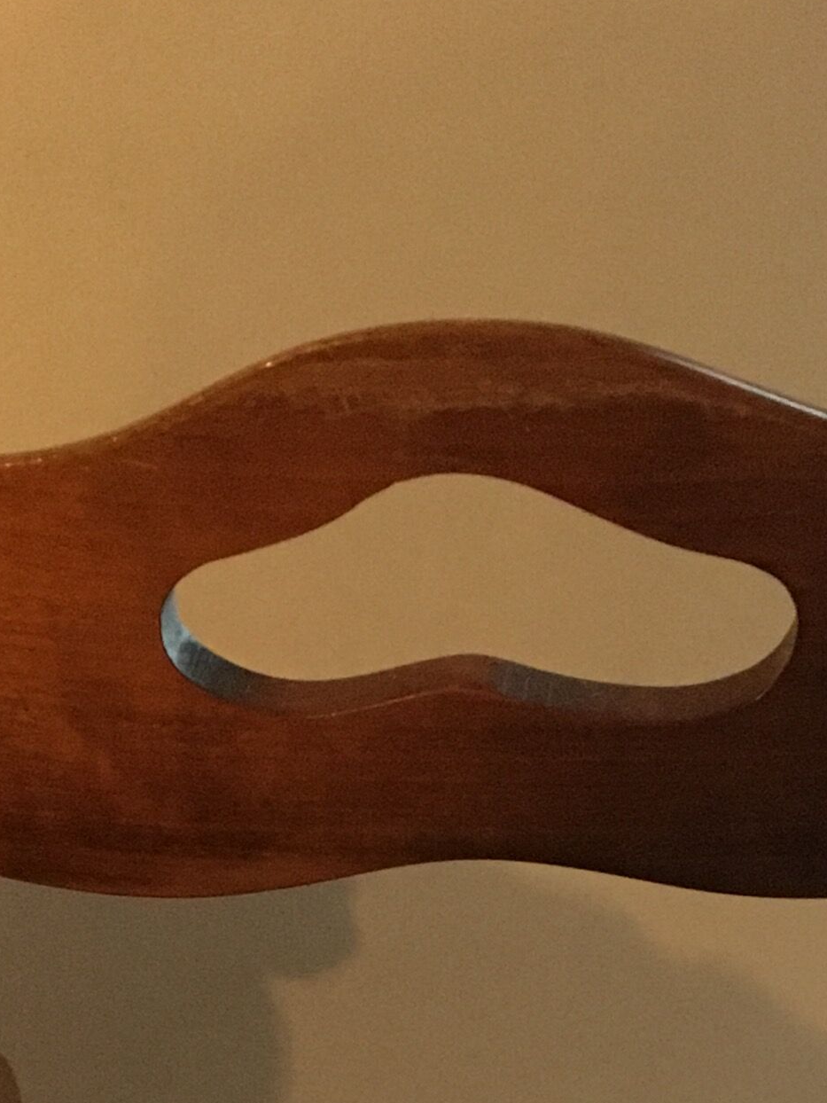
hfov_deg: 15.7
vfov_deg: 18.1
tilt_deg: -30.1
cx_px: 495
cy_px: 1762
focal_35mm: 94
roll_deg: +1.3
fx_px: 2994
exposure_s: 1/17
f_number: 2.2
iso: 250
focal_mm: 4.15
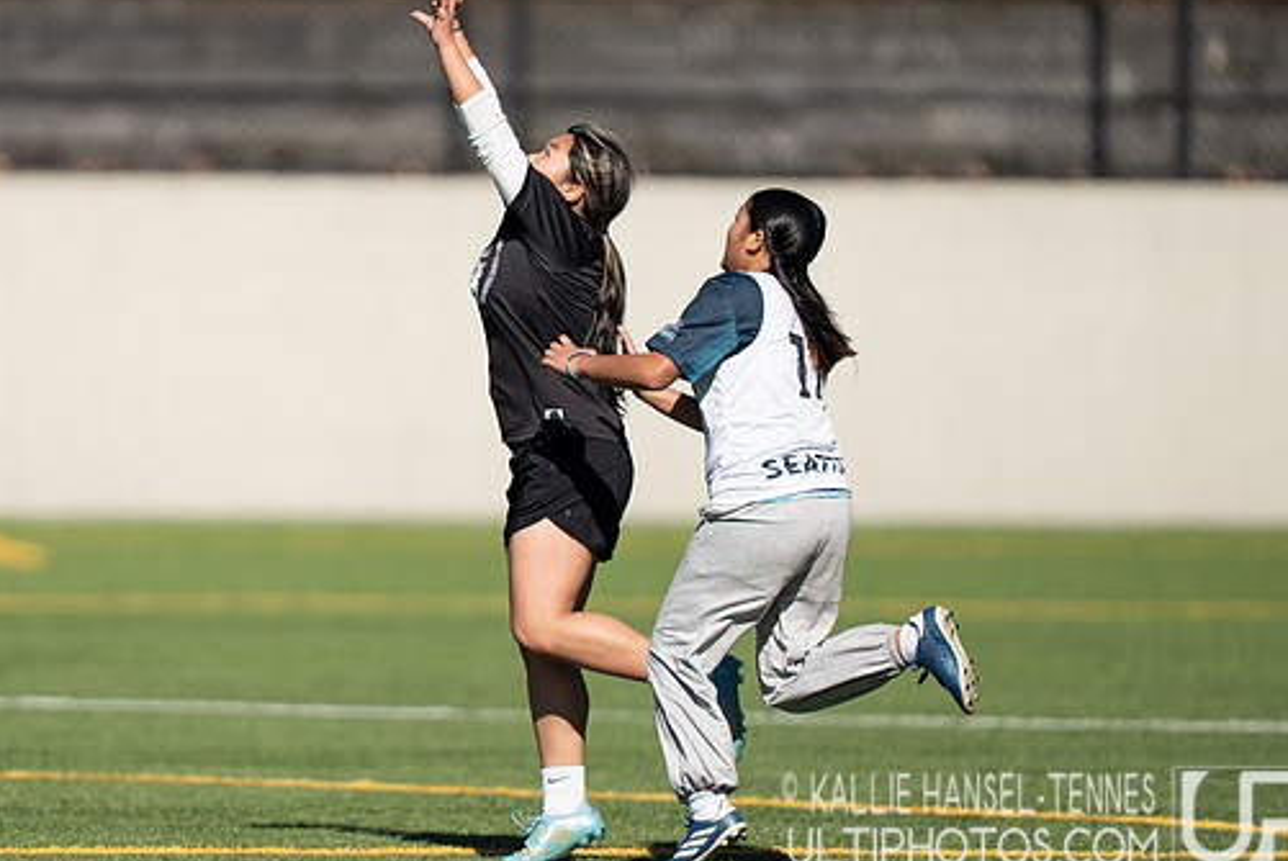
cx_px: 475
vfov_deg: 2.2
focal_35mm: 639
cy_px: 444
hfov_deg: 3.2
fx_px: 22881
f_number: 2.8
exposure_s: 1/2000
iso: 100
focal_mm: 400
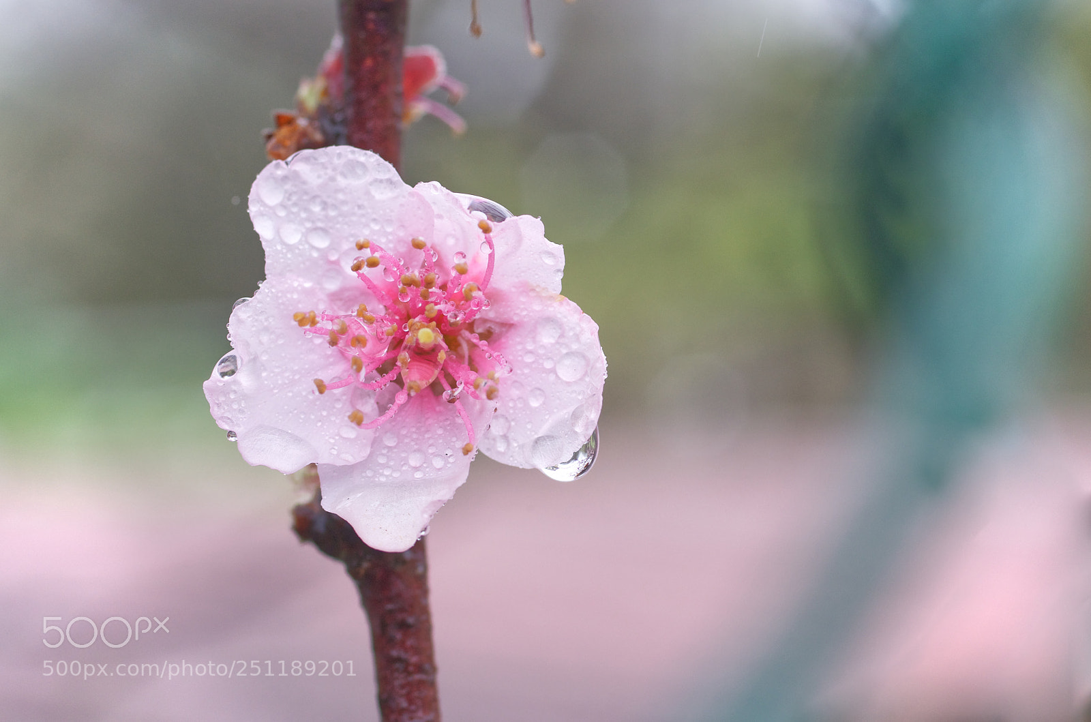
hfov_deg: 27.1
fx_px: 2268
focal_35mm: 75
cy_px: 361
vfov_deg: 18.1
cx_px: 546
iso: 500
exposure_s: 1/125
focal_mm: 50
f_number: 6.3
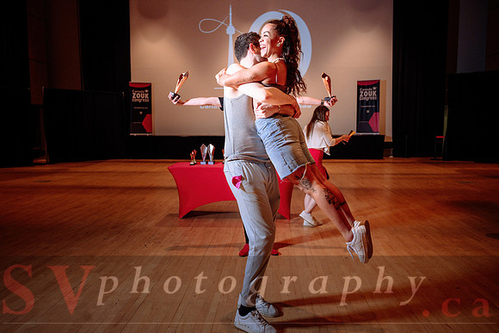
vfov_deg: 43.1
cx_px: 240
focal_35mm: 30
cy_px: 163
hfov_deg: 61.3
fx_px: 421
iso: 1000
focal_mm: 29
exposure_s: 1/125
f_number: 4
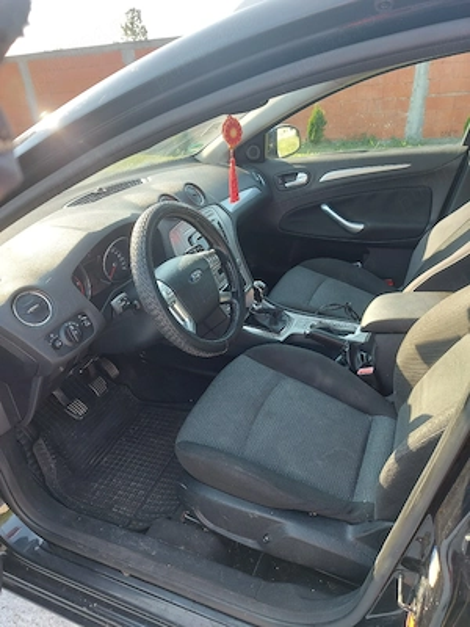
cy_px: 314
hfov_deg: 56.8
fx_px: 434
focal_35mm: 24
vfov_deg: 71.6
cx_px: 235
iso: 50
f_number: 1.8
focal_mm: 5.23
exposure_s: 1/100
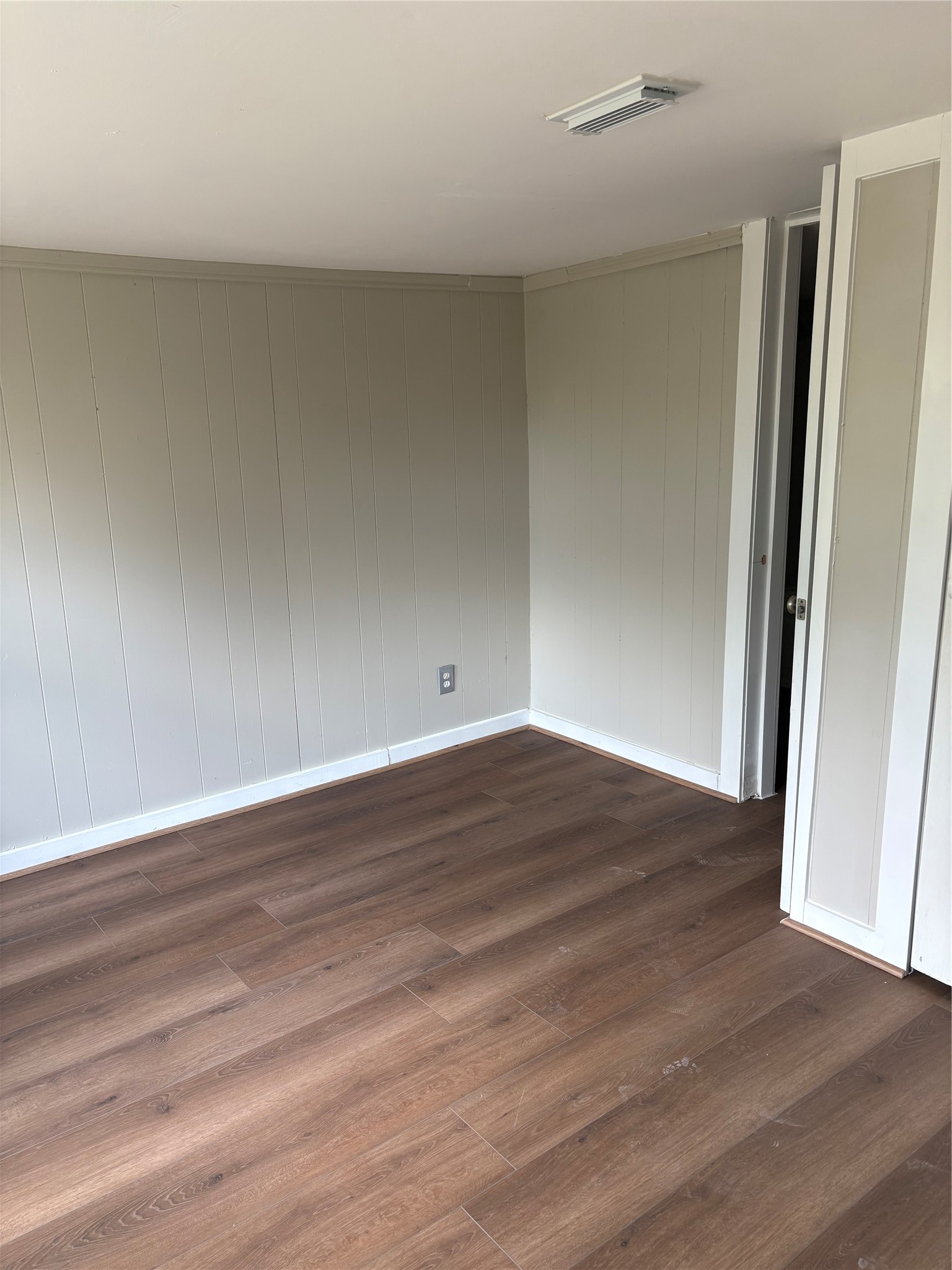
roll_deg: +1.8
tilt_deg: -10.4
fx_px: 953
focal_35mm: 26
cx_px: 476
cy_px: 635
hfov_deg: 53.1
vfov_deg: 67.3
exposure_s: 1/121
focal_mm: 5.96
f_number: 1.6
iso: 80
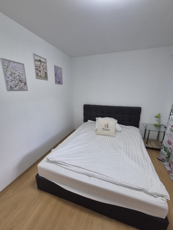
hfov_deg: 89.9
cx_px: 86
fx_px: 87
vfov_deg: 106.2
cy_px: 115
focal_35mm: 13
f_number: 2.2
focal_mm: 2.2
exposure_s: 1/50
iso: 160
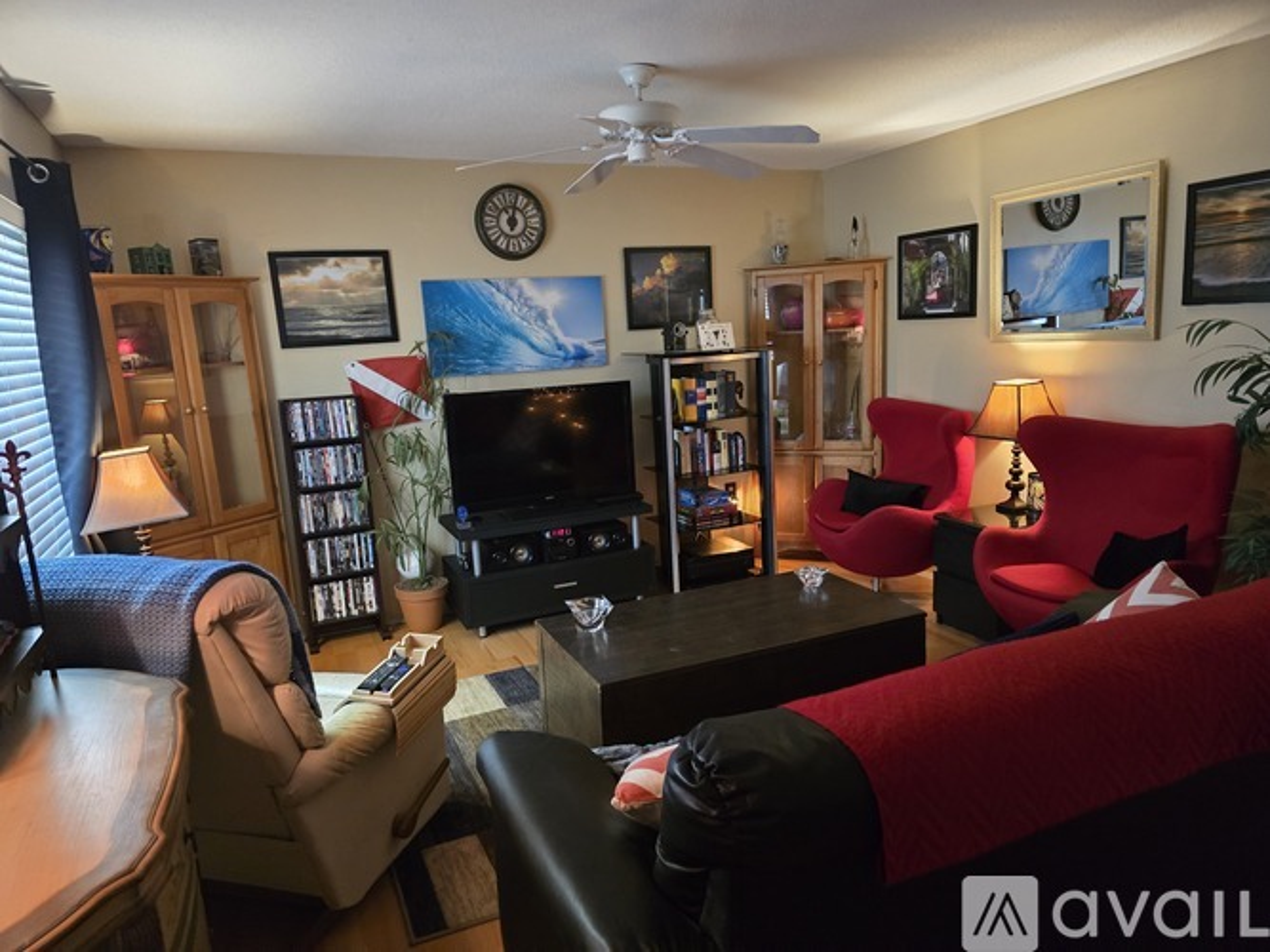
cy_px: 476
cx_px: 635
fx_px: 844
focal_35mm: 23
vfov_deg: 58.9
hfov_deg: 73.9
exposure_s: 1/60
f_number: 1.7
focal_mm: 6.3
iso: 1600
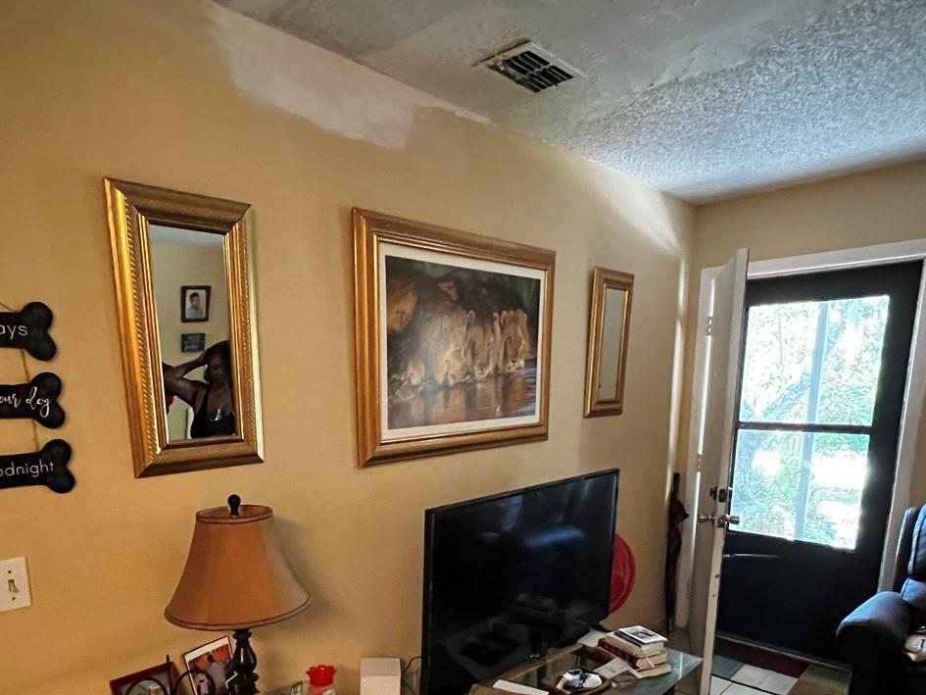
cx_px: 408
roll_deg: +0.9
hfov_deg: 76.1
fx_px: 589
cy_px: 514
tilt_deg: -12.1
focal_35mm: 22
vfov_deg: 58.2
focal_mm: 1.57
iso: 1000
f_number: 1.8
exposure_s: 1/40
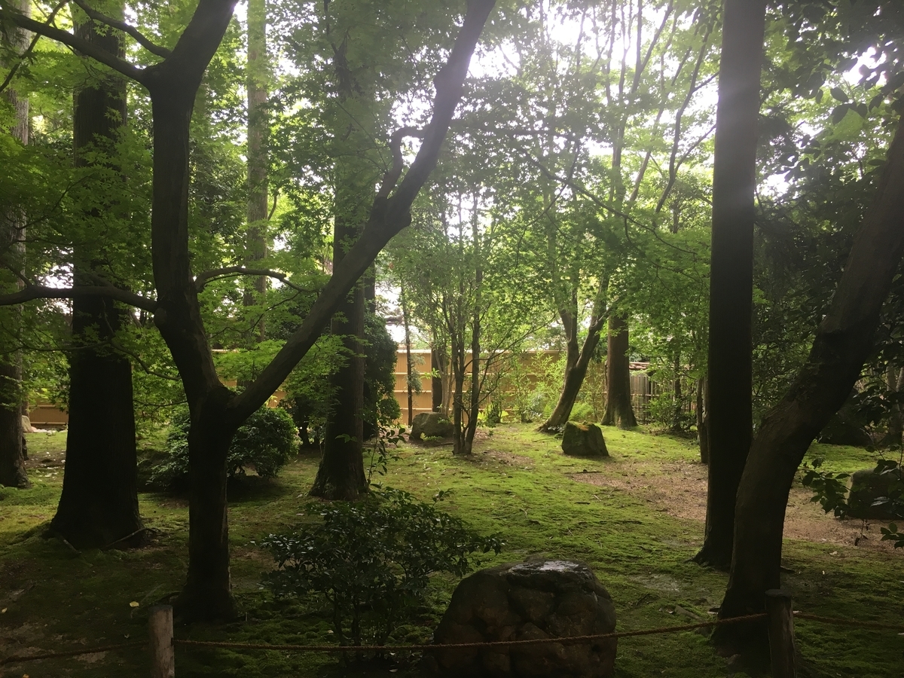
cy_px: 339
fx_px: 757
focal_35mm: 29
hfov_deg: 61.7
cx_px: 452
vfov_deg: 48.2
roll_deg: +1.3
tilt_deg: +0.7
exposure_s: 1/30
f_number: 2.2
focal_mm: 4.15
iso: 50
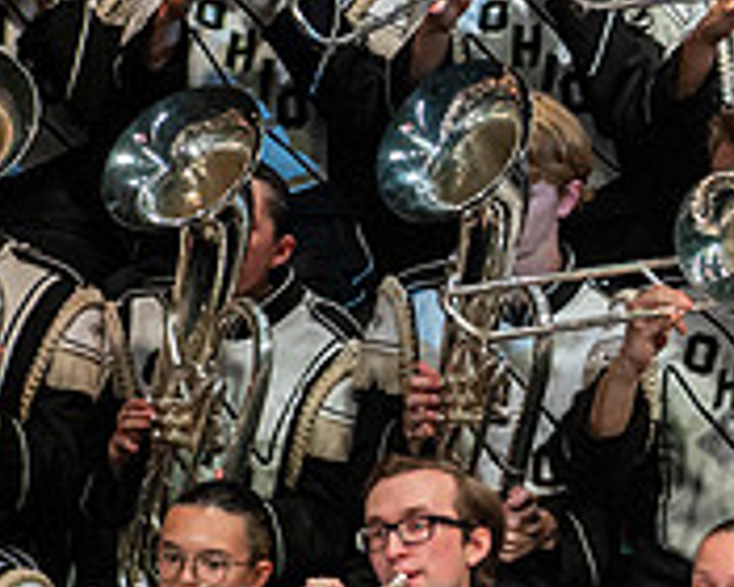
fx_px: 20290
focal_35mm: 934
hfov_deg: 2.1
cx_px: 1170
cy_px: 390
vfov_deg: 1.7
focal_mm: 300
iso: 5000
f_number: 5.6
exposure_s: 1/400
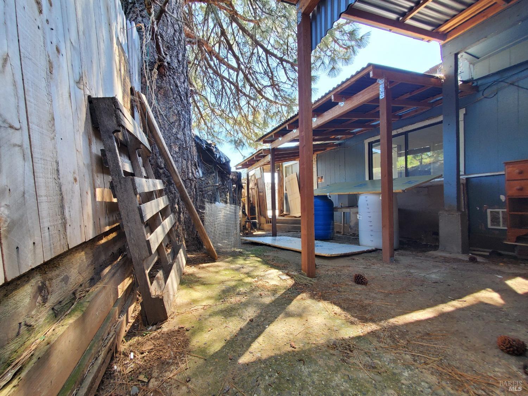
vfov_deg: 89.9
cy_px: 198
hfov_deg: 106.2
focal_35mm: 13
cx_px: 264
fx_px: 198
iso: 100
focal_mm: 1.8
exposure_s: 1/61
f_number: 2.2
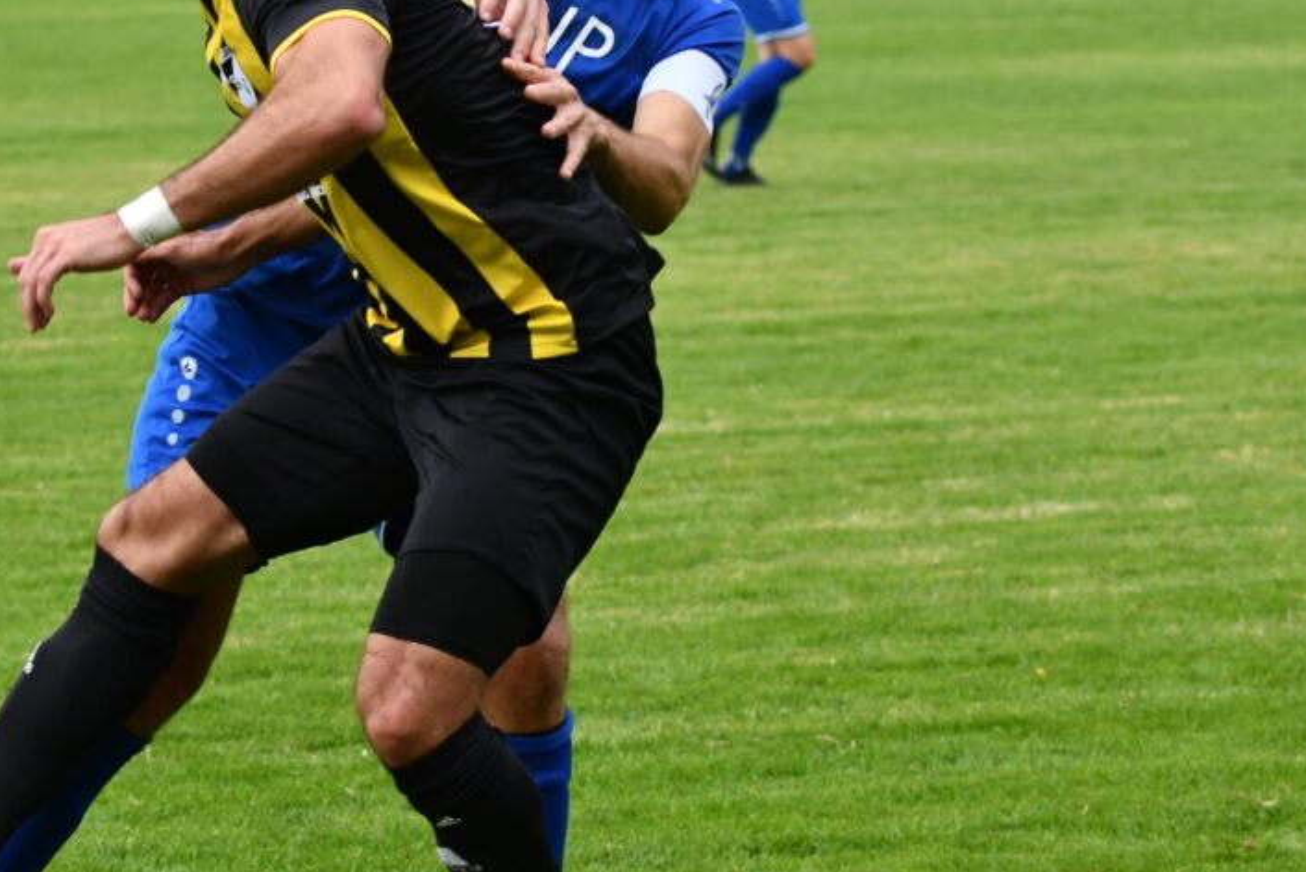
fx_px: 7402
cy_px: 267
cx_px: 422
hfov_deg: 10.1
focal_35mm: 204
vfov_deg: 6.7
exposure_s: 1/1000
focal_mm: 80
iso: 1400
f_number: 4.5
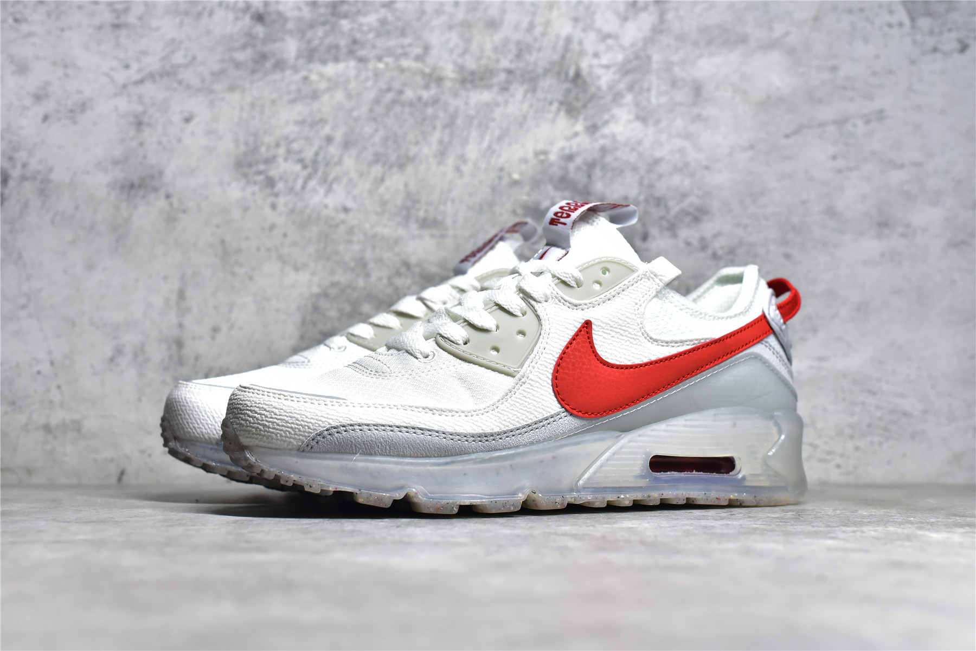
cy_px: 326
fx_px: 1356
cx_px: 488
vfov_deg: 27.0
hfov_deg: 39.6
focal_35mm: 50
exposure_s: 1/160
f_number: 7.1
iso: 1250
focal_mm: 50
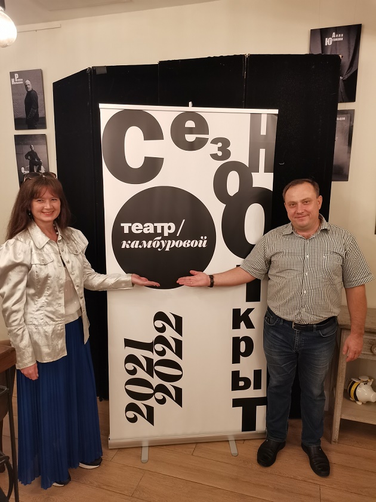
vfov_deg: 67.3
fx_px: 377
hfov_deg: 53.1
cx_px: 188
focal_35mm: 26
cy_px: 251
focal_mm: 4.75
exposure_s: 1/50
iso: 320
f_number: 1.8
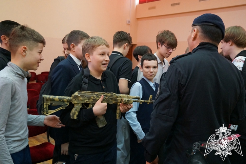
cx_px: 123
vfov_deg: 36.9
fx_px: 246
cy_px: 82
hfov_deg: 53.1
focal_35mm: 36
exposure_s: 1/160
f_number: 4
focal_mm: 24
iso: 4000
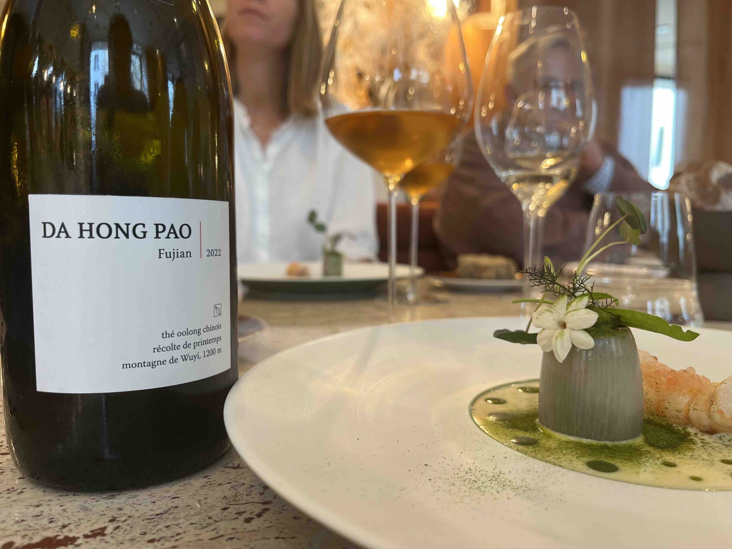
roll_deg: -0.2
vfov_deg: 53.1
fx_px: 550
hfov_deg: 67.3
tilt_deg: -3.8
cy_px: 274
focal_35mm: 26
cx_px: 366
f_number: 1.6
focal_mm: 5.1
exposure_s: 1/50
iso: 160
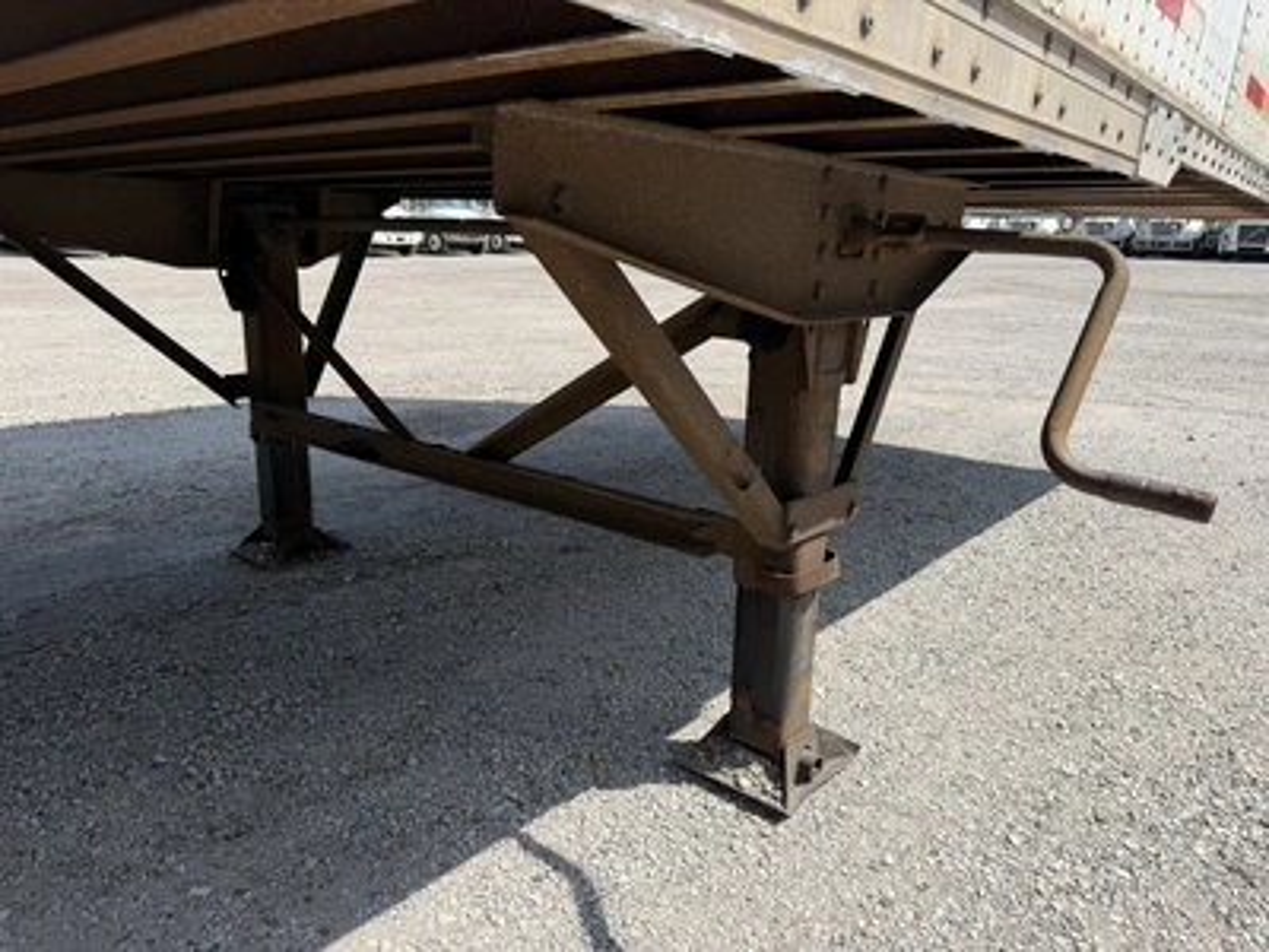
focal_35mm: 24
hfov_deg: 71.6
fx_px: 880
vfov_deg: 56.8
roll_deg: -2.2
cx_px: 634
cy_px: 476
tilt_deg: -14.7
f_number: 1.78
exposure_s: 1/3953
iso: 80
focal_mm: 6.76
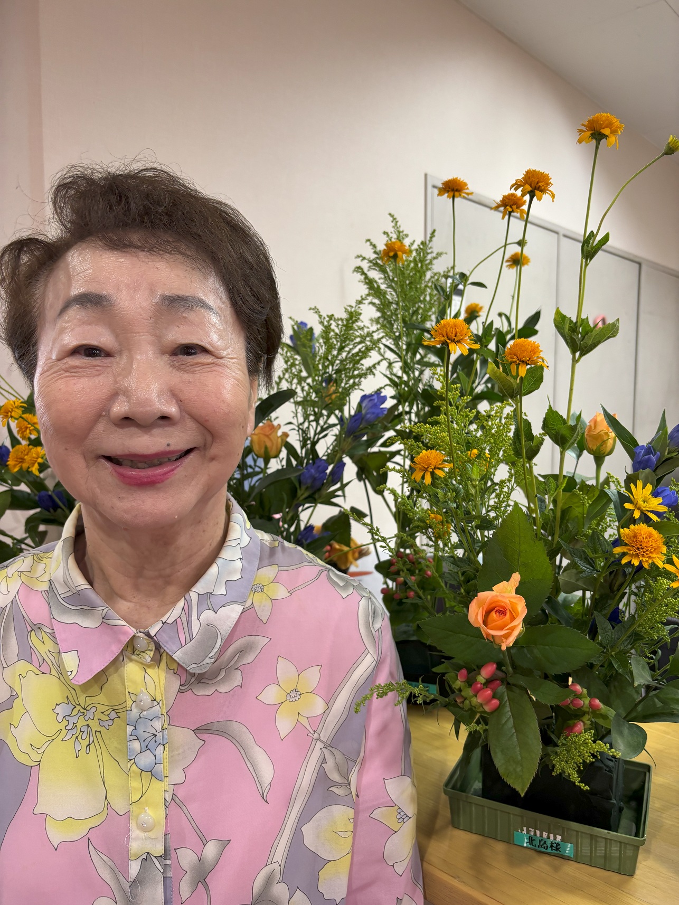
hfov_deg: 53.1
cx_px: 340
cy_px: 452
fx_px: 680
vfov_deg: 67.3
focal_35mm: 26
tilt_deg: -5.8
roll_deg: -0.2
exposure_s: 1/50
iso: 125
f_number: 1.6
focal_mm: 5.96
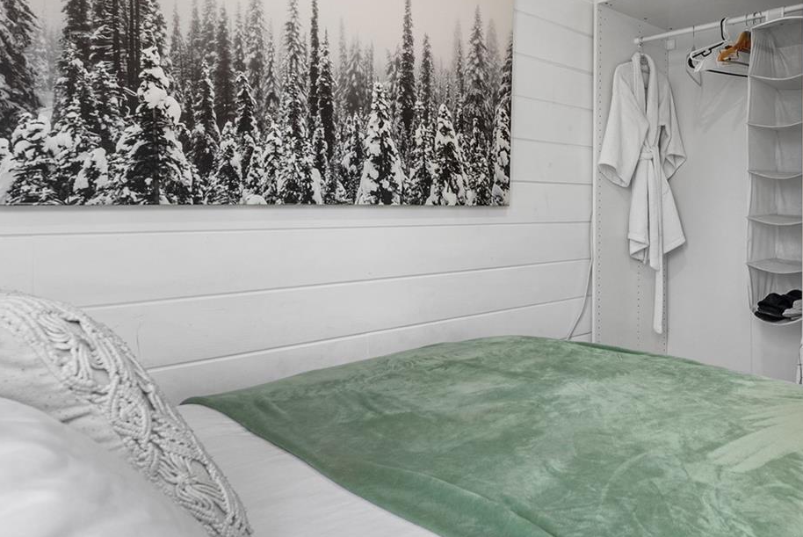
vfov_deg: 46.1
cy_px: 207
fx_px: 625
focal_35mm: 28
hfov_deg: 61.8
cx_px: 602
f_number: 8
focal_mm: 16
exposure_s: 1/200
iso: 200
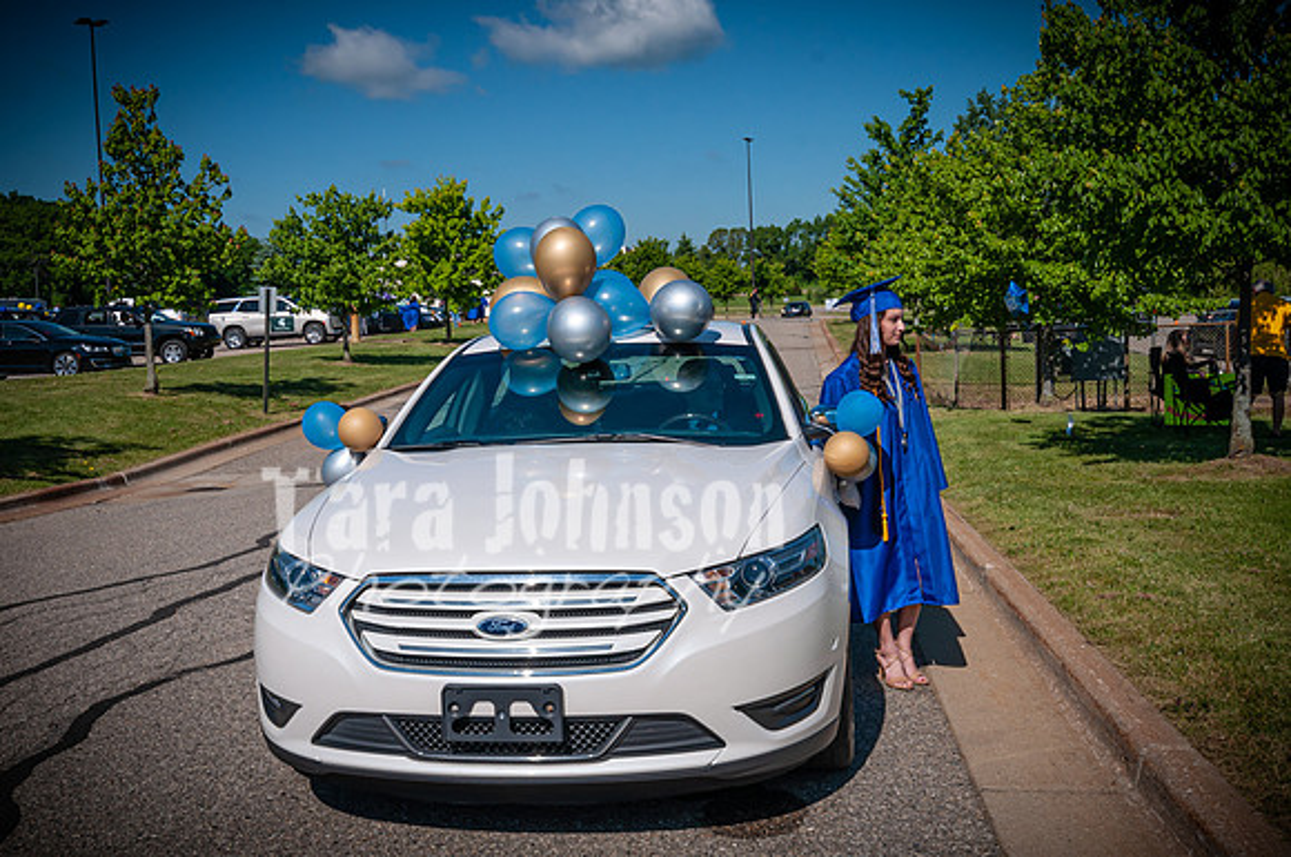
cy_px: 411
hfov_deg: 49.9
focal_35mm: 39
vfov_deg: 34.3
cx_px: 605
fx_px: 1386
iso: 200
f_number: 11
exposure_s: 1/500
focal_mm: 24
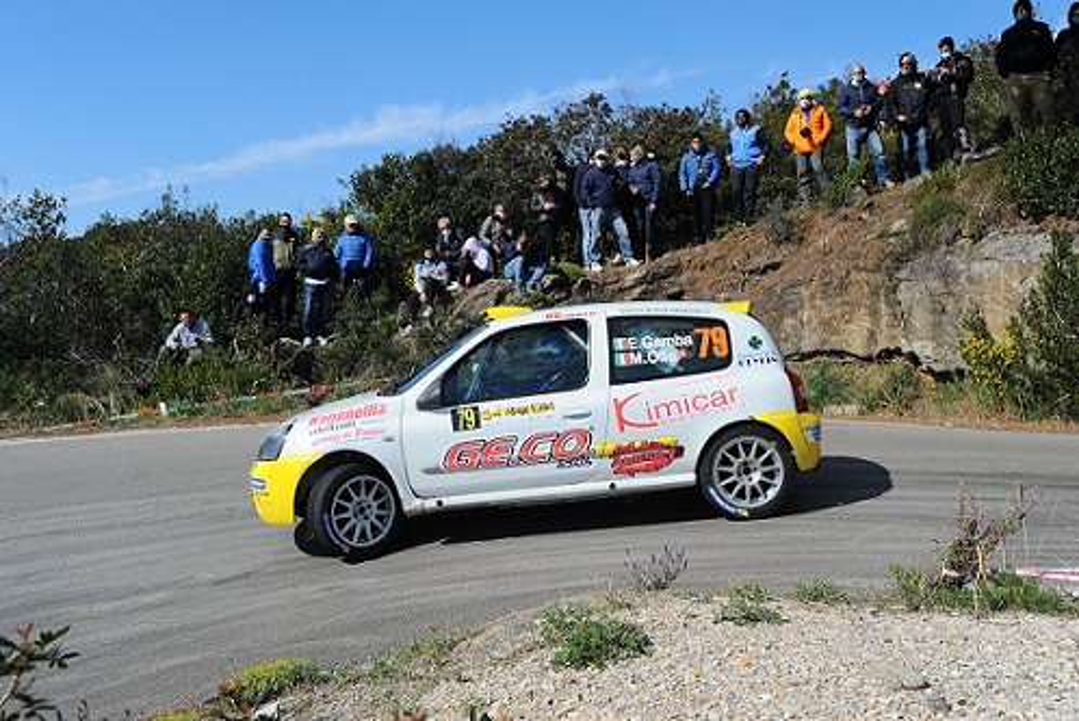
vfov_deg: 36.9
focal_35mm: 36
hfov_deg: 53.1
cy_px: 360
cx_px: 540
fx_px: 1080
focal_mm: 36
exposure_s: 1/1600
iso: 400
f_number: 7.1
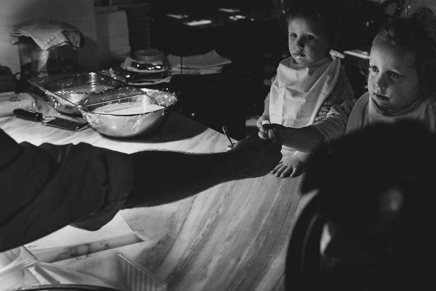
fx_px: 630
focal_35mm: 52
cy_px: 146
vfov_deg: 26.0
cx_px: 218
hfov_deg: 38.2
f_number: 5.6
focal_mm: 52
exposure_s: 1/60
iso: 3200
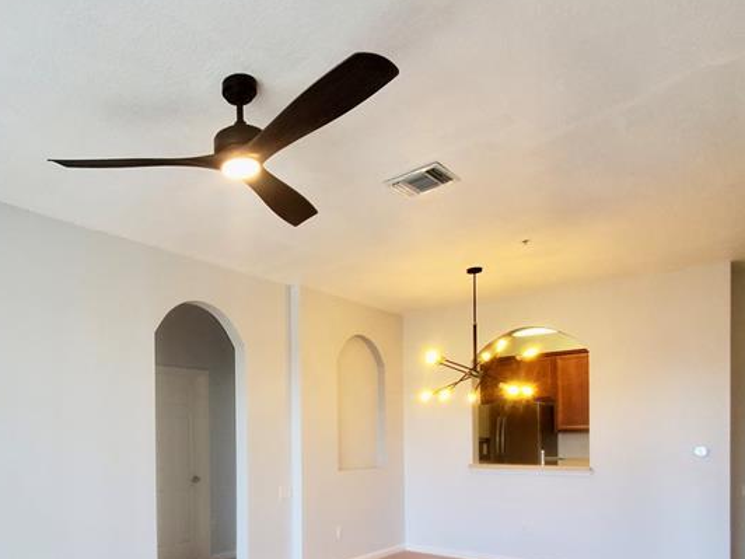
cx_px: 209
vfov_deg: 52.1
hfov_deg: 66.1
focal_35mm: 25
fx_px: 538
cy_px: 430
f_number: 2.2
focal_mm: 1.8
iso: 125
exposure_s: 1/60
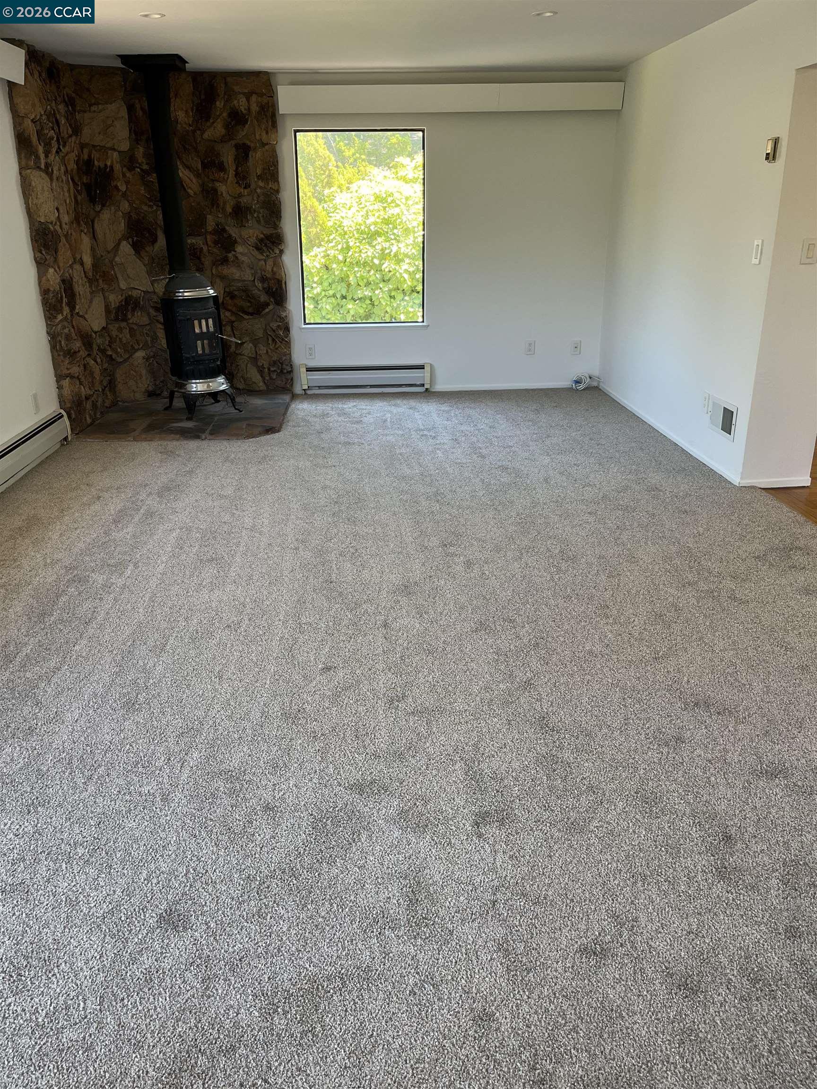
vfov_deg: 67.3
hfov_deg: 53.1
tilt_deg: -21.4
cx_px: 408
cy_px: 544
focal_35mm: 26
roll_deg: +2.3
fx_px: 818
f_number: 1.6
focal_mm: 5.1
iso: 80
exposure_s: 1/121
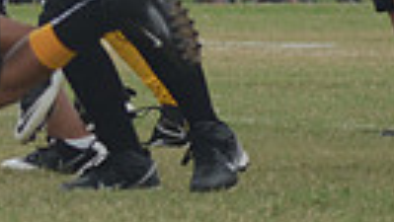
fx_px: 14248
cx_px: -397
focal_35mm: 1363
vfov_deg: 0.9
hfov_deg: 1.6
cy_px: -101
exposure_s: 1/1000
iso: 400
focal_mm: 200
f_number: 6.3
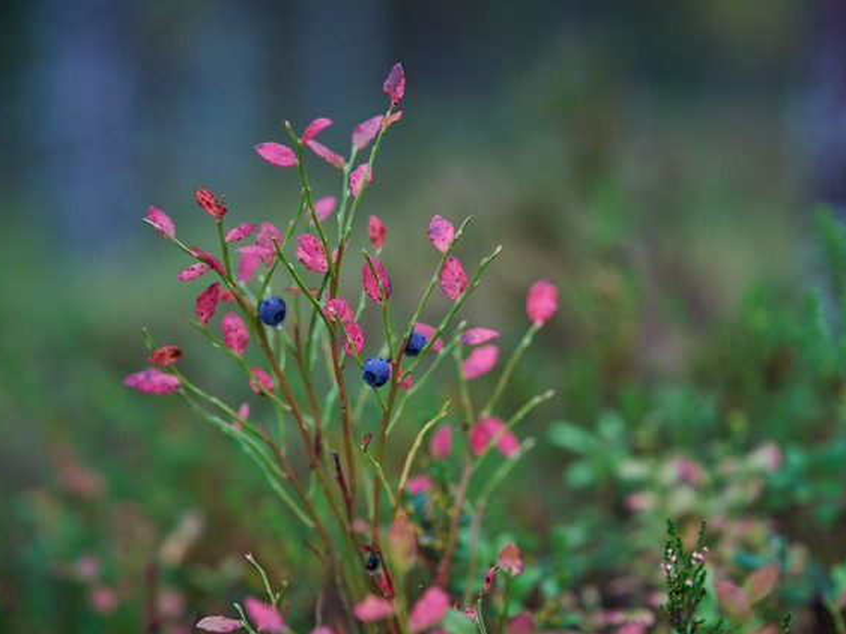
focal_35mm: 93
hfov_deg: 21.1
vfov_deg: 15.9
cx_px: 466
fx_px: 2272
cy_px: 319
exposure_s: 1/250
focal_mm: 85
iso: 100
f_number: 2
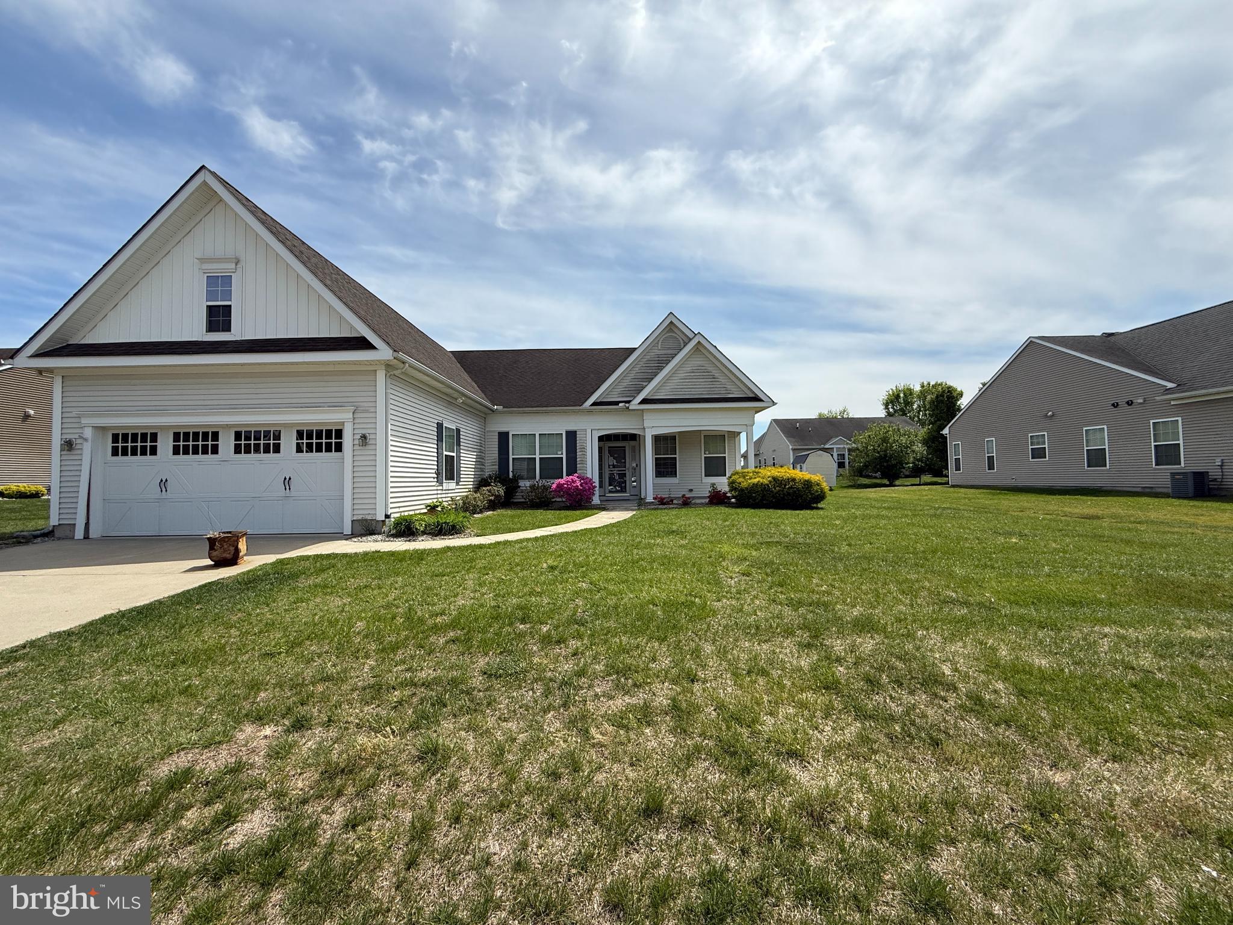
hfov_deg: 102.1
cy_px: 462
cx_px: 616
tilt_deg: +2.3
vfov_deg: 85.7
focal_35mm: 14
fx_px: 499
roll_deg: +0.5
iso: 50
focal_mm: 2.22
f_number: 2.2
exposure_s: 1/2841
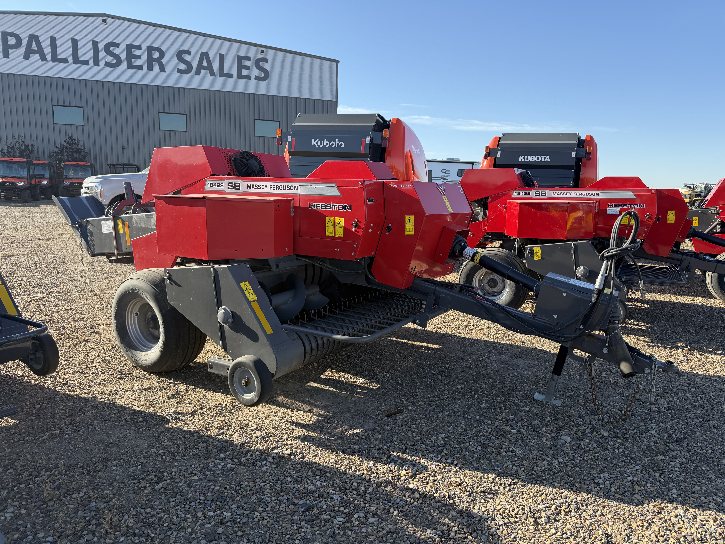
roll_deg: -0.6
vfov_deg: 56.8
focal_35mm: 24
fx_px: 503
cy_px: 272
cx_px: 362
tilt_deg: -9.1
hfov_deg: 71.6
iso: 100
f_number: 1.78
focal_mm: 6.76
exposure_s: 1/1855
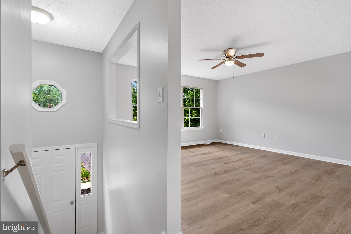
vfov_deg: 73.7
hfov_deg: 96.8
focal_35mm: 16
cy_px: 117
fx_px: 156
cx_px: 176
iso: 640
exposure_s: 1/640
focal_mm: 16
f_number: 8
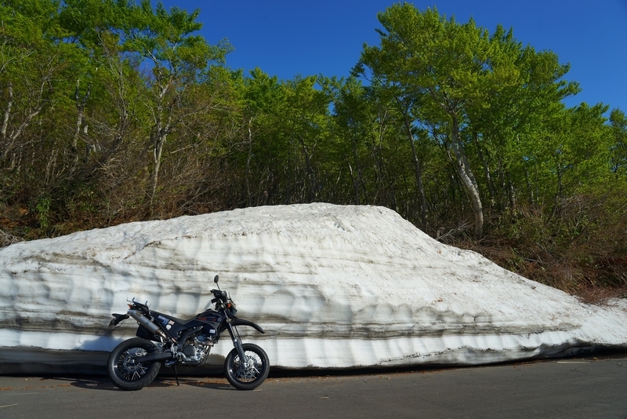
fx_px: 418
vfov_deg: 53.2
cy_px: 210
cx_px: 314
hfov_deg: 73.7
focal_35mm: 24
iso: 100
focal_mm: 24
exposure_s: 1/350
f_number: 8
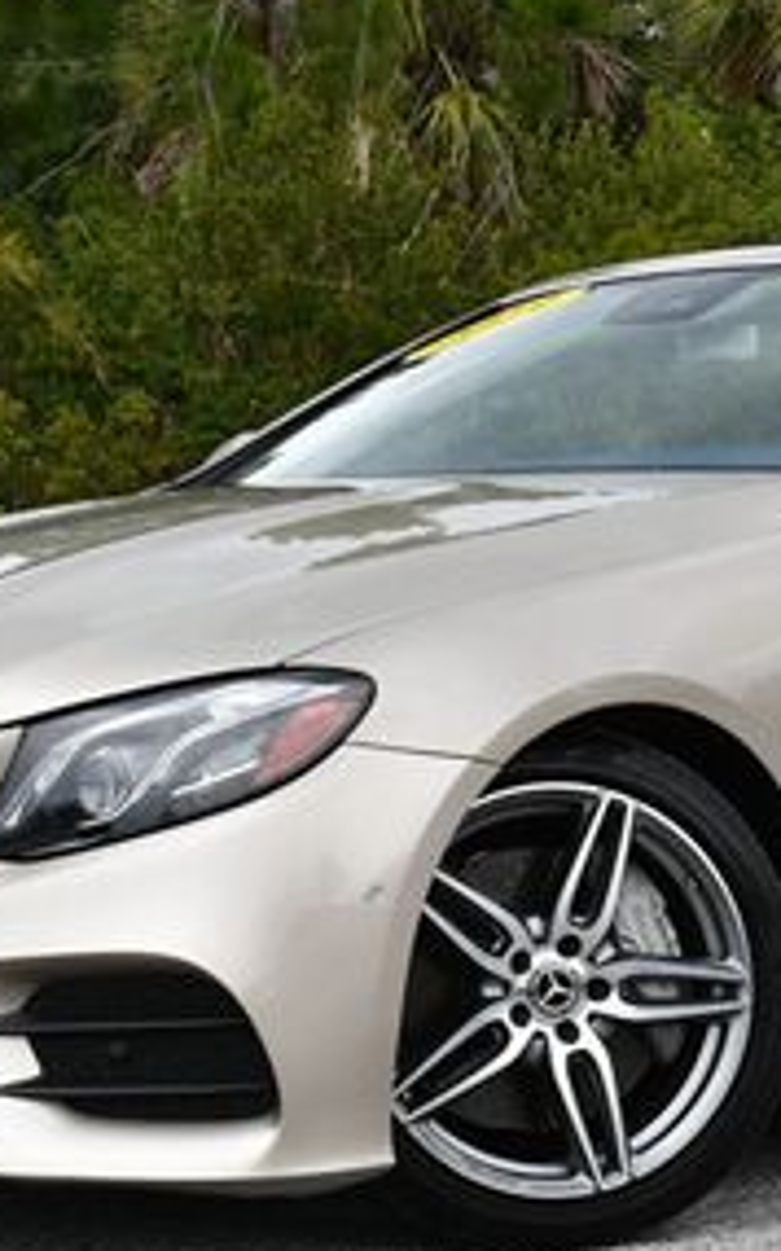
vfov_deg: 17.5
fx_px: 4055
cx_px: 636
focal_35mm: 119
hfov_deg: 11.0
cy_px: 457
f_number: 8
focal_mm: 26
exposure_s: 1/250
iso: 140
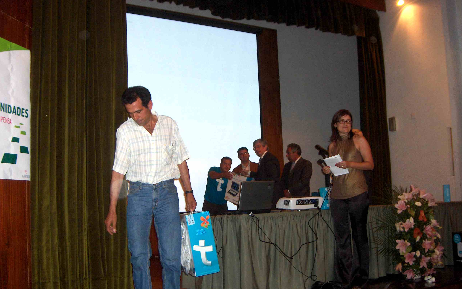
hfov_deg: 47.2
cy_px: 161
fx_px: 529
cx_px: 233
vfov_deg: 30.5
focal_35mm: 42
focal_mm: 8
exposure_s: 1/60
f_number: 2.8
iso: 100
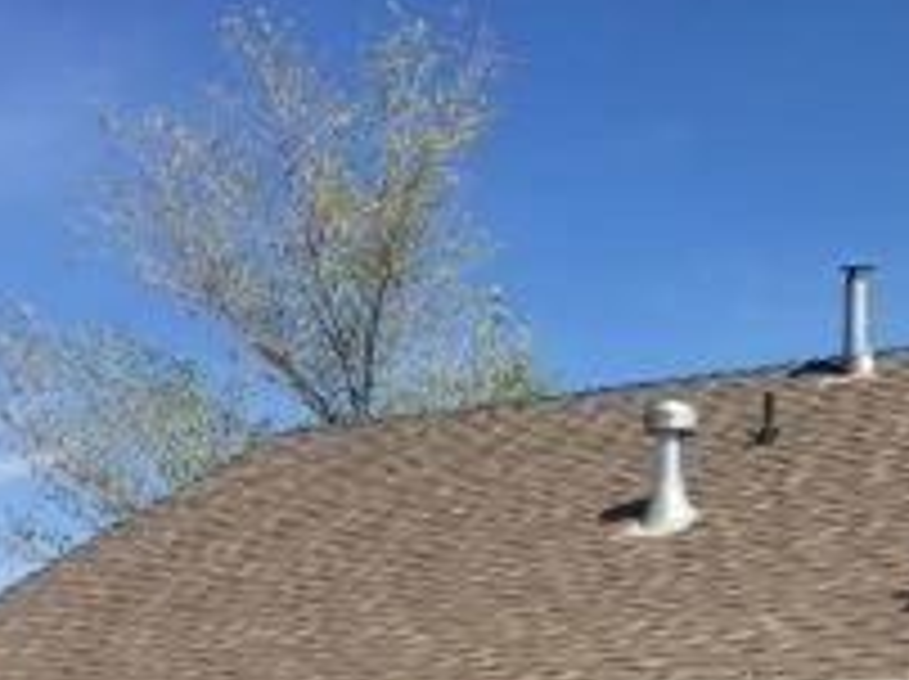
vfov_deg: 15.6
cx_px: 963
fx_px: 2413
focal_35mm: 92
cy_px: 752
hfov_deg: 20.5
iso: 25
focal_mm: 4.15
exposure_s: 1/1923
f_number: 2.2
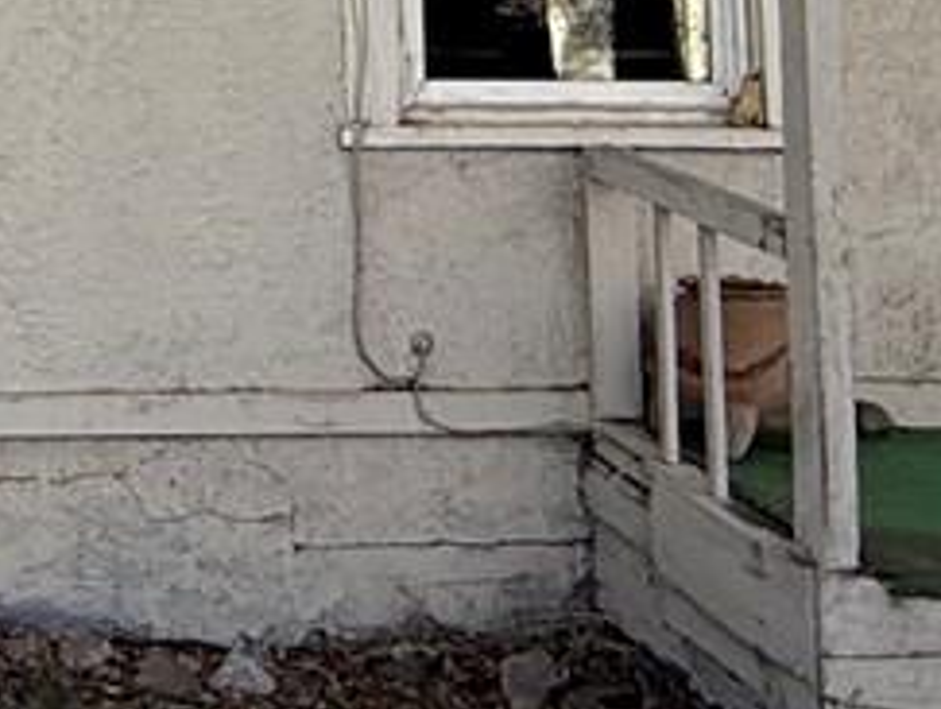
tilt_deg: +7.2
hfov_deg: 19.6
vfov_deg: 14.9
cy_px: -372
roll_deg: -0.7
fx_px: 2505
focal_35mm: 92
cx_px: -294
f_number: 2.2
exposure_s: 1/760
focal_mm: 2.22
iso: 64
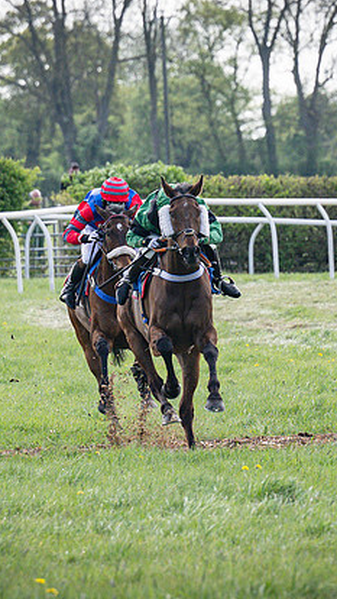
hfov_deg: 1.9
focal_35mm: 656
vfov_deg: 3.3
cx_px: 240
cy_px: 280
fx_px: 10417
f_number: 4
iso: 400
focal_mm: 155
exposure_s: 1/2000
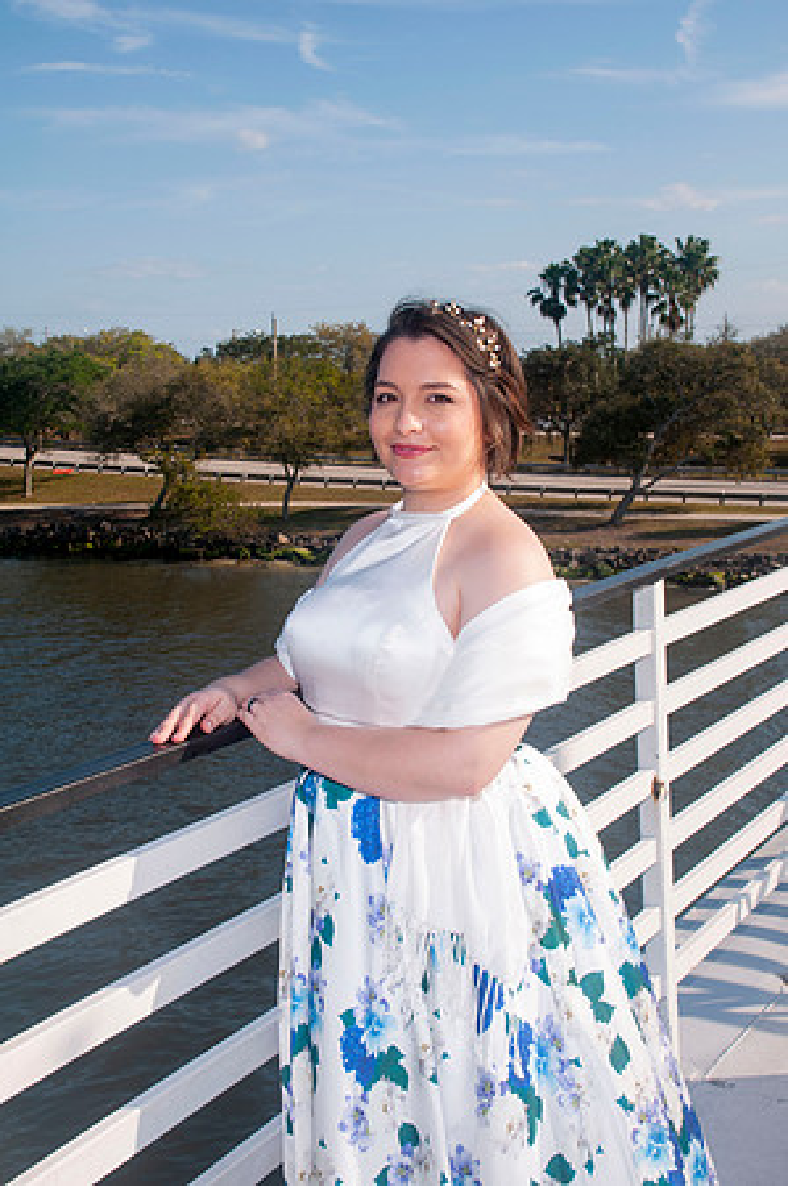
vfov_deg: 42.4
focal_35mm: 46
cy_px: 593
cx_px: 394
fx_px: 1530
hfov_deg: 28.9
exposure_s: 1/250
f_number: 10
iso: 100
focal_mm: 31
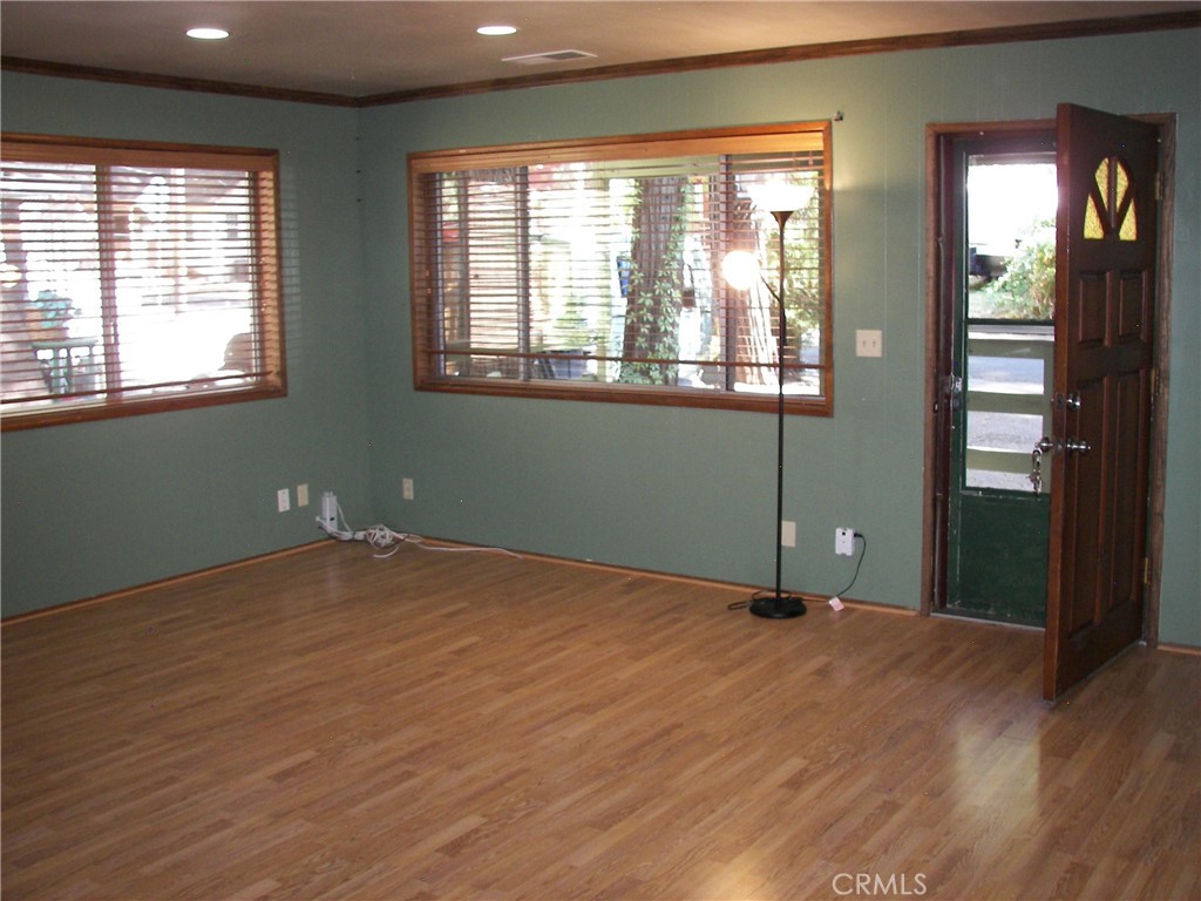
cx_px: 600
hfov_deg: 51.4
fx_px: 1249
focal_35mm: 36
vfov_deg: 39.7
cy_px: 450
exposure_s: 1/30
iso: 125
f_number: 2.8
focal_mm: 6
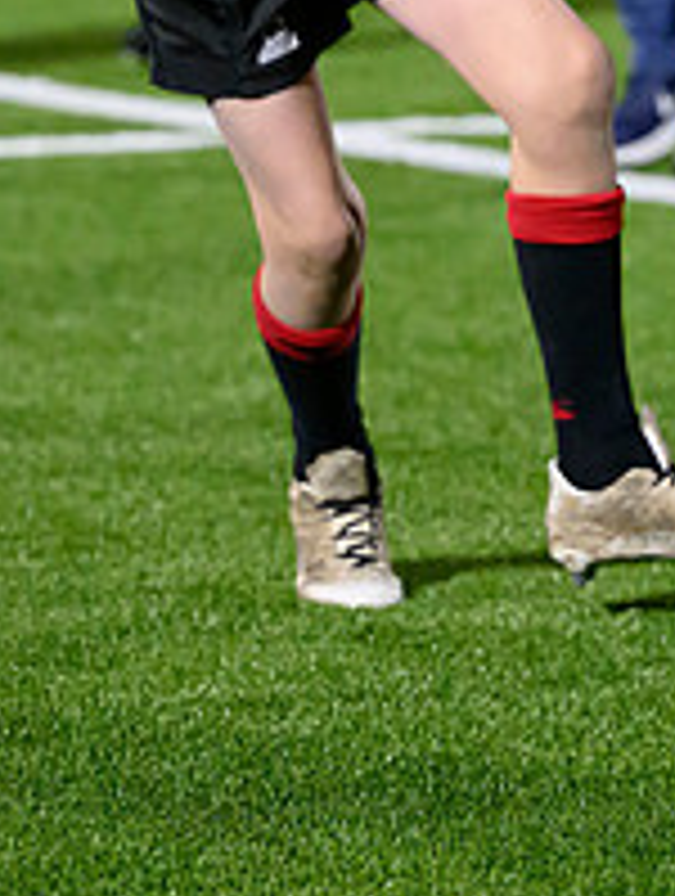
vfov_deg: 4.3
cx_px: 958
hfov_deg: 3.2
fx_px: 11973
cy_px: -34
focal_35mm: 462
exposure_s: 1/1600
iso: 6400
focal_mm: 135
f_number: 3.2
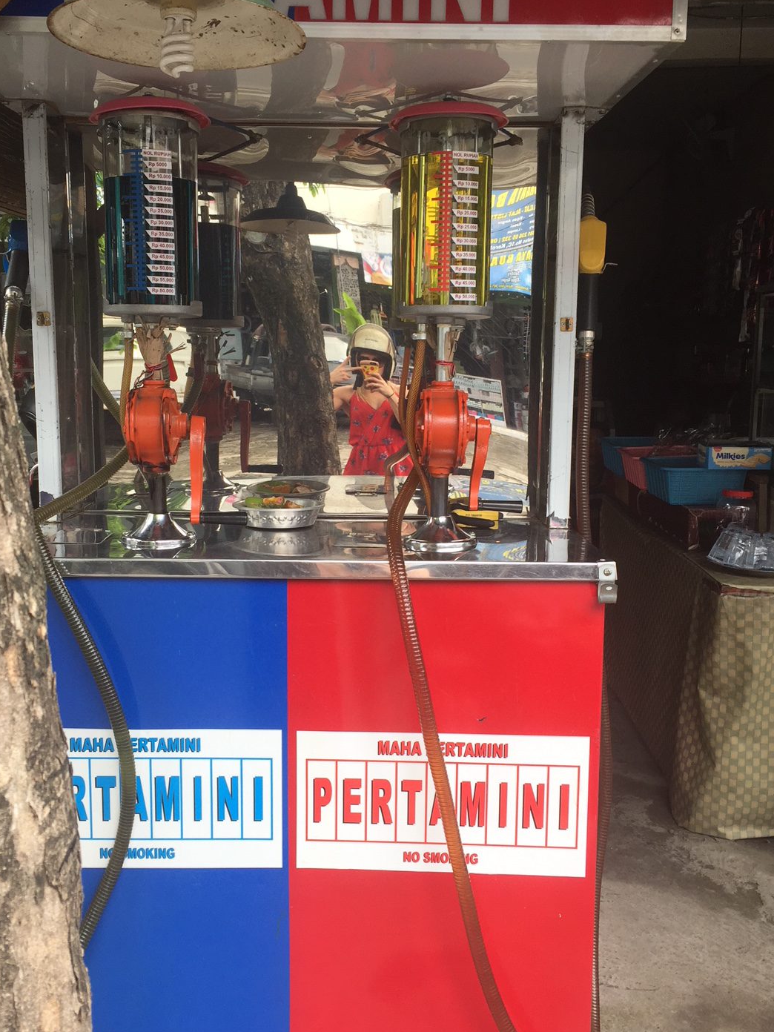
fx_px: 1014
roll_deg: +0.1
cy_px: 517
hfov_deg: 41.8
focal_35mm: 34
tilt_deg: -9.6
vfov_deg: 54.0
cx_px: 355
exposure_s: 1/109
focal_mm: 4.15
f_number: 2.2
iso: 32
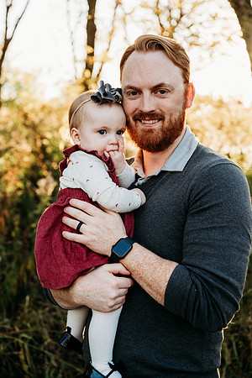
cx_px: 126
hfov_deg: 24.6
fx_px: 577
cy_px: 189
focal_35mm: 55
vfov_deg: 36.2
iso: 640
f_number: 3.5
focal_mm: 55
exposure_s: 1/640
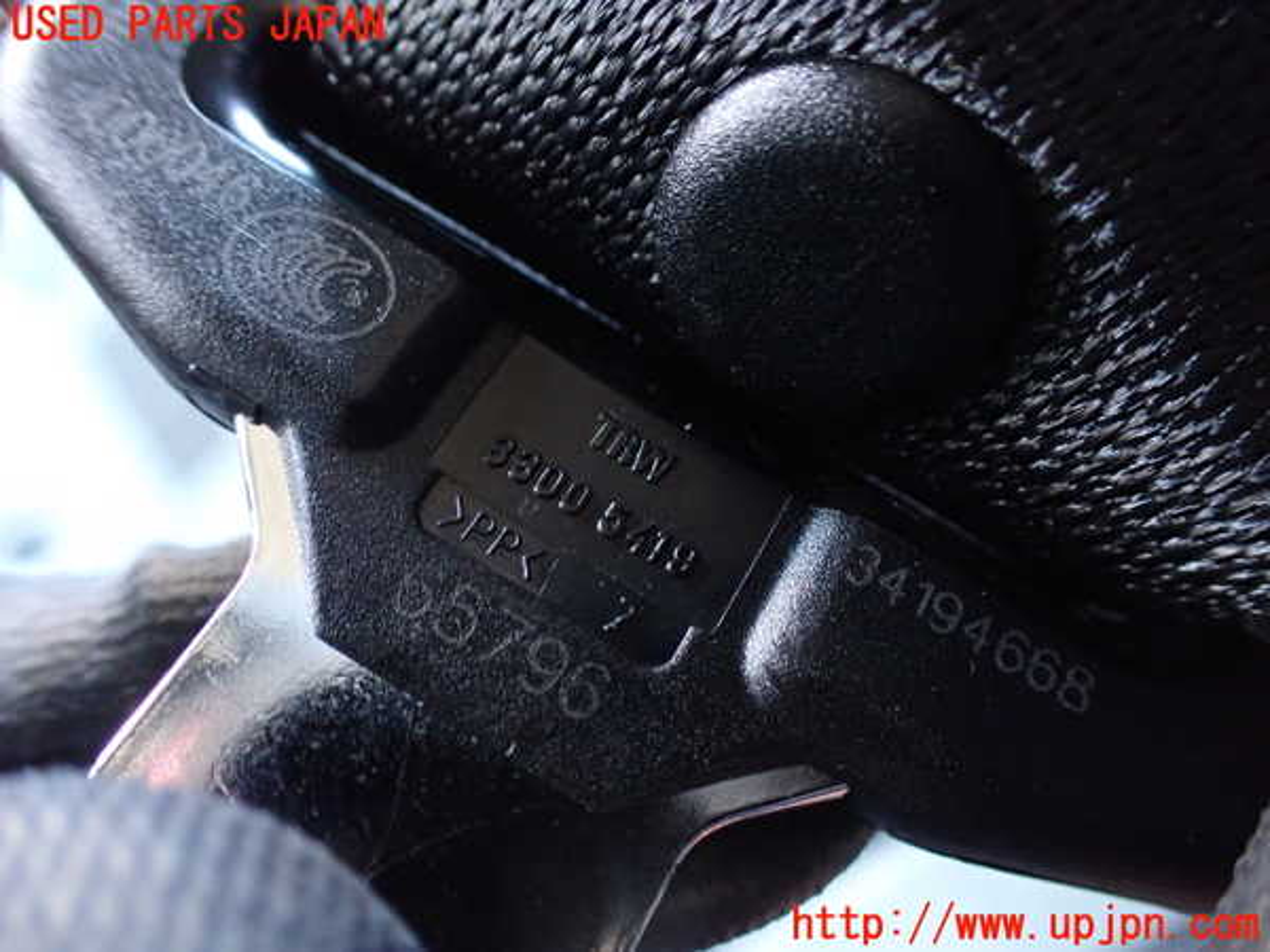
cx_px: 635
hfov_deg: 60.0
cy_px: 476
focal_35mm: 30
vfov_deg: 46.8
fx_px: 1101
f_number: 2.3
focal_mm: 5.4
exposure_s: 1/30
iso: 800
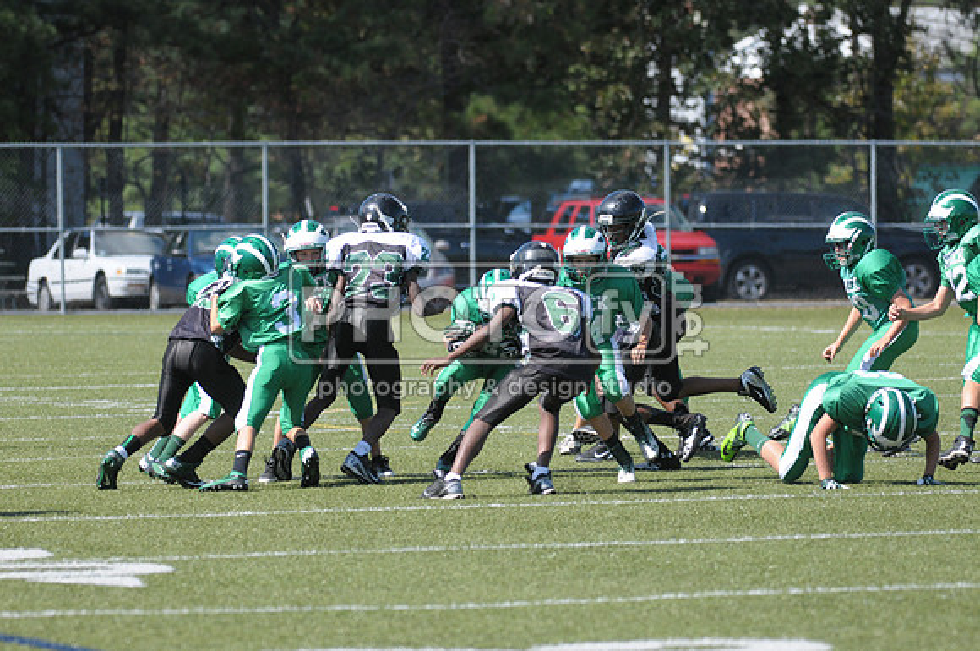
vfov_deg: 4.6
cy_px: 326
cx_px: 490
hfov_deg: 6.9
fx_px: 8155
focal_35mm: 300
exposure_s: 1/3200
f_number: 4
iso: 640
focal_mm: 200
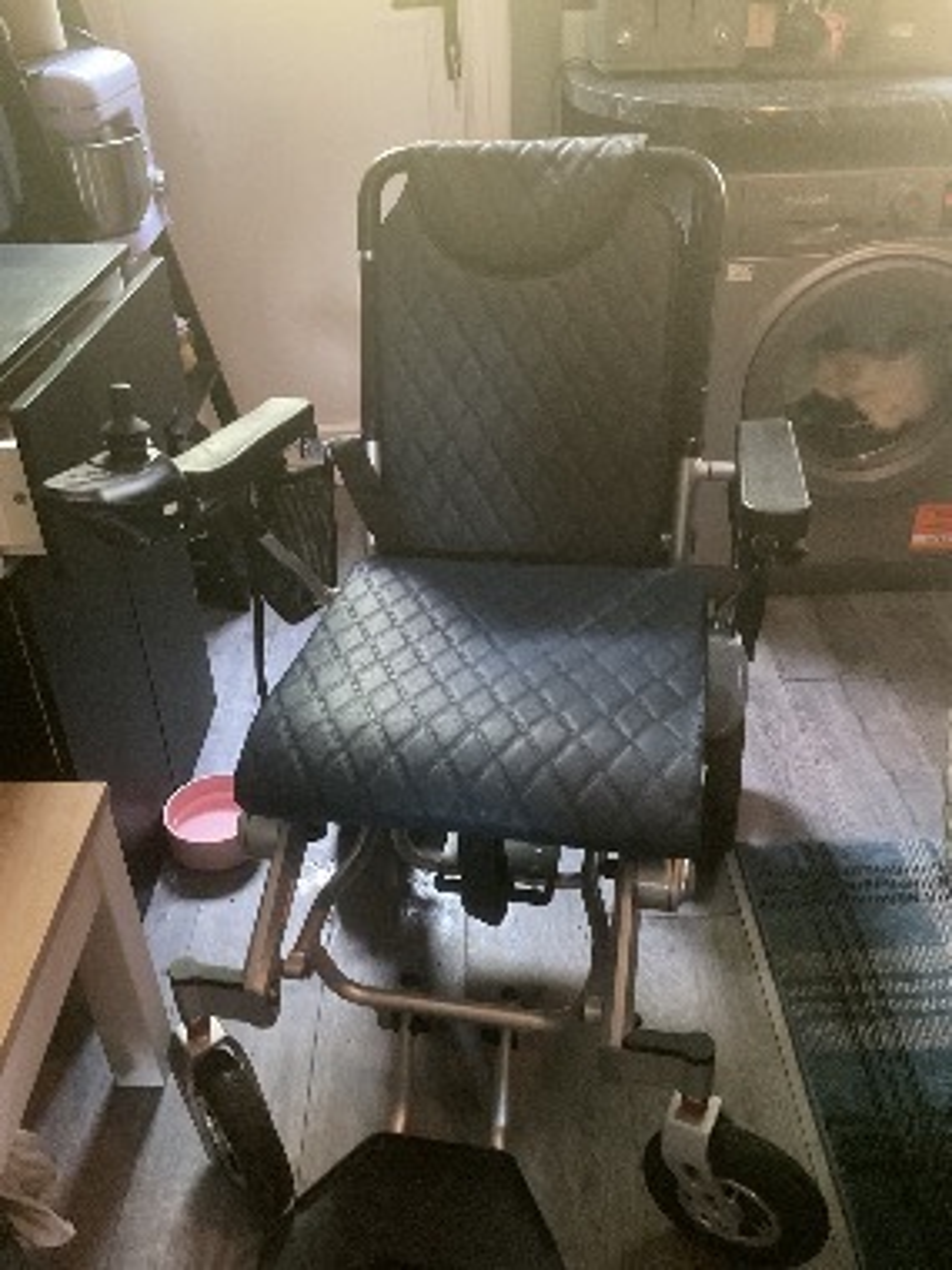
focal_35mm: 29
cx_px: 476
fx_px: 1063
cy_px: 635
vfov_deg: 61.7
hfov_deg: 48.2
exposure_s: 1/24
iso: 500
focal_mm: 3
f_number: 1.8
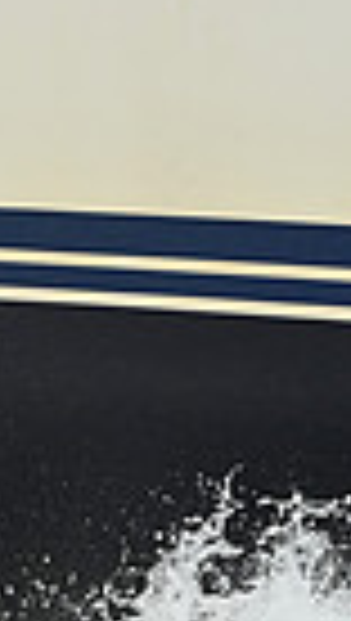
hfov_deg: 3.8
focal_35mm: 308
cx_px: -945
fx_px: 5078
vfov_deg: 6.9
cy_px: -124
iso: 250
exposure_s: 1/1250
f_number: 9
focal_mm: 70
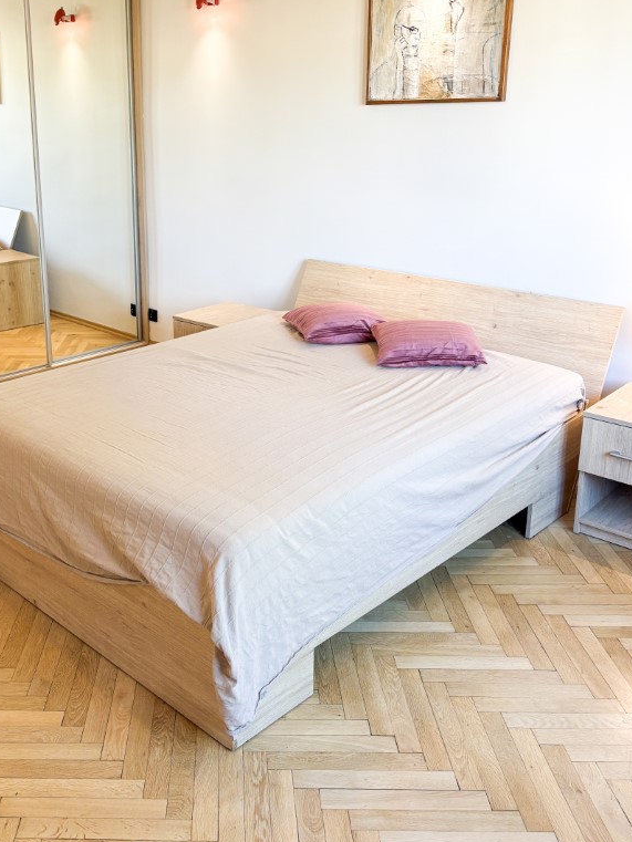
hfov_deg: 40.3
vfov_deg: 52.3
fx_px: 852
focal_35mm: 35
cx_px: 219
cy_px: 341
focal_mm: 5.96
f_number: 1.6
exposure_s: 1/100
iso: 100
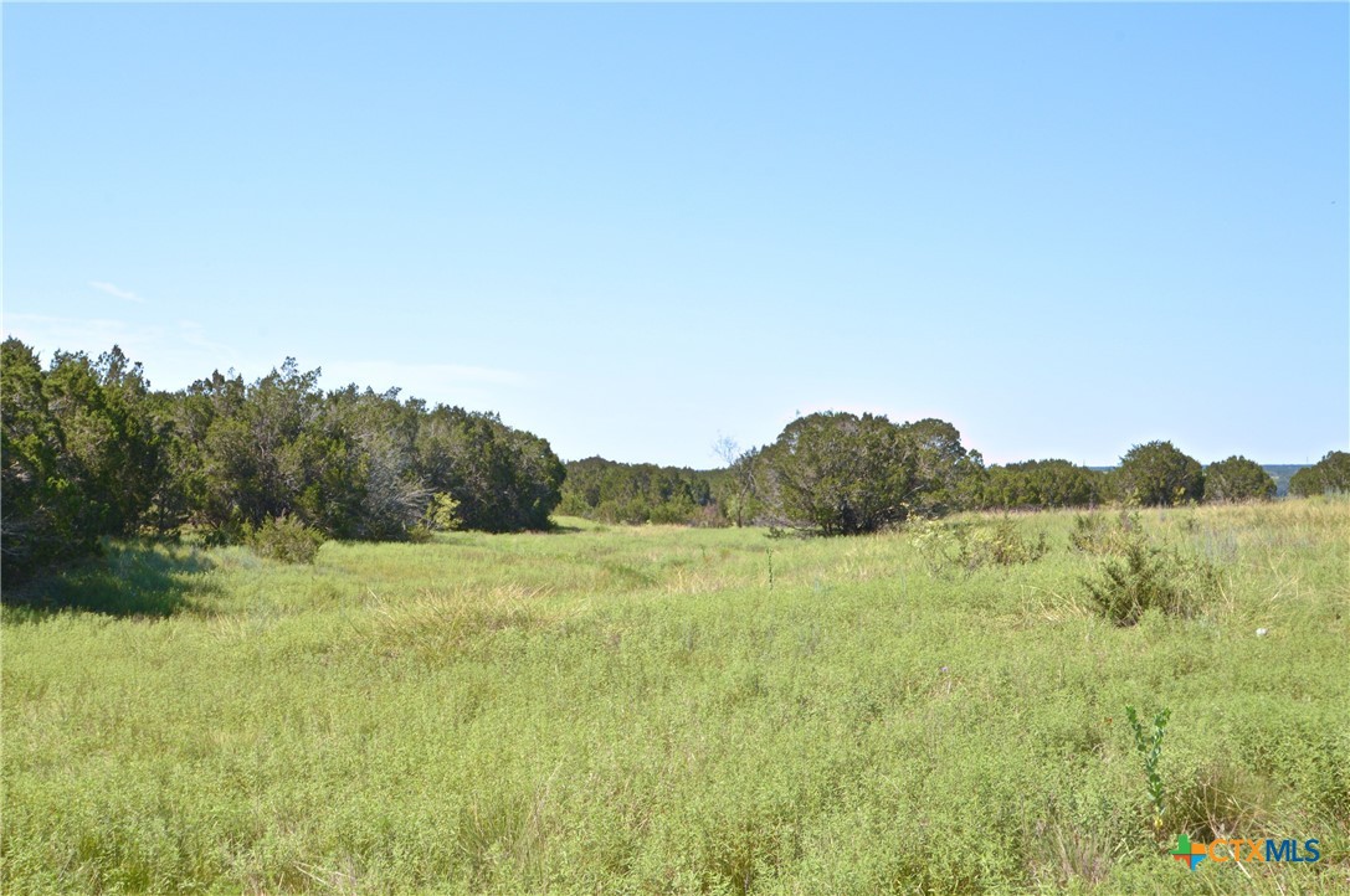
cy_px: 448
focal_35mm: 36
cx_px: 675
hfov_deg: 53.2
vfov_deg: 36.8
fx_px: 1348
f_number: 14
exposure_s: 1/50
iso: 200
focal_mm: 24
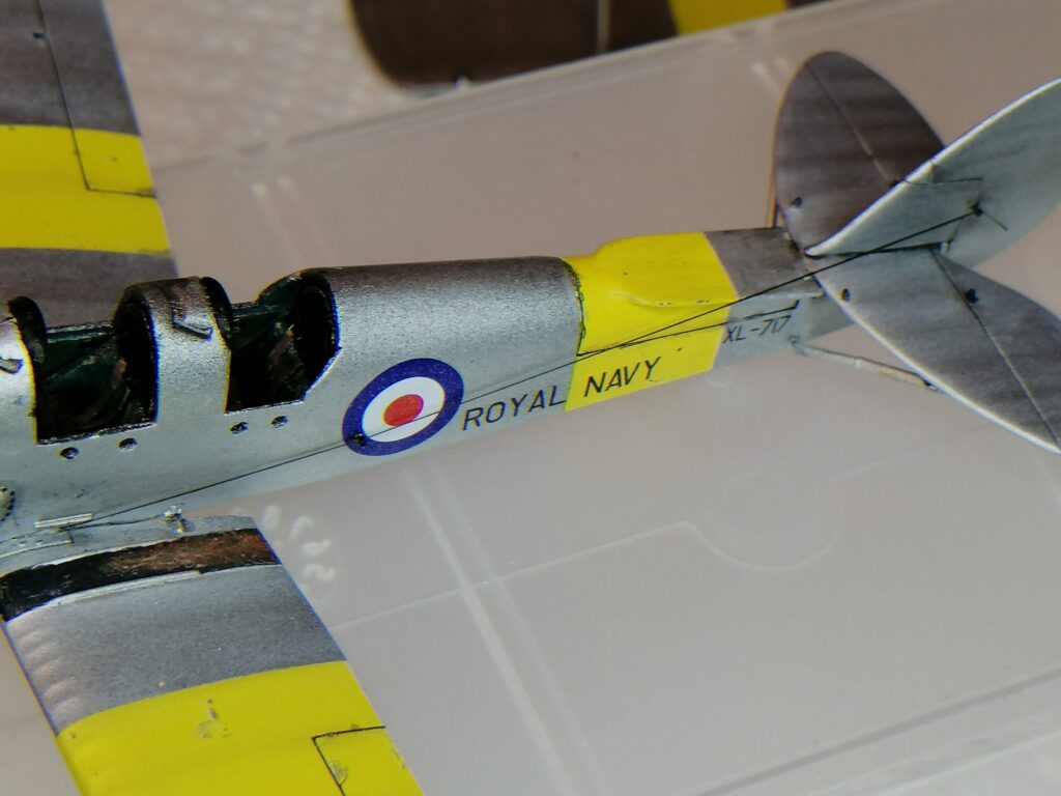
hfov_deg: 25.3
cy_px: 398
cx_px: 530
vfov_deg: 19.1
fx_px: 2360
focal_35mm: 77
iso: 50
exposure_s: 1/50
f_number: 1.8
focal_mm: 3.95
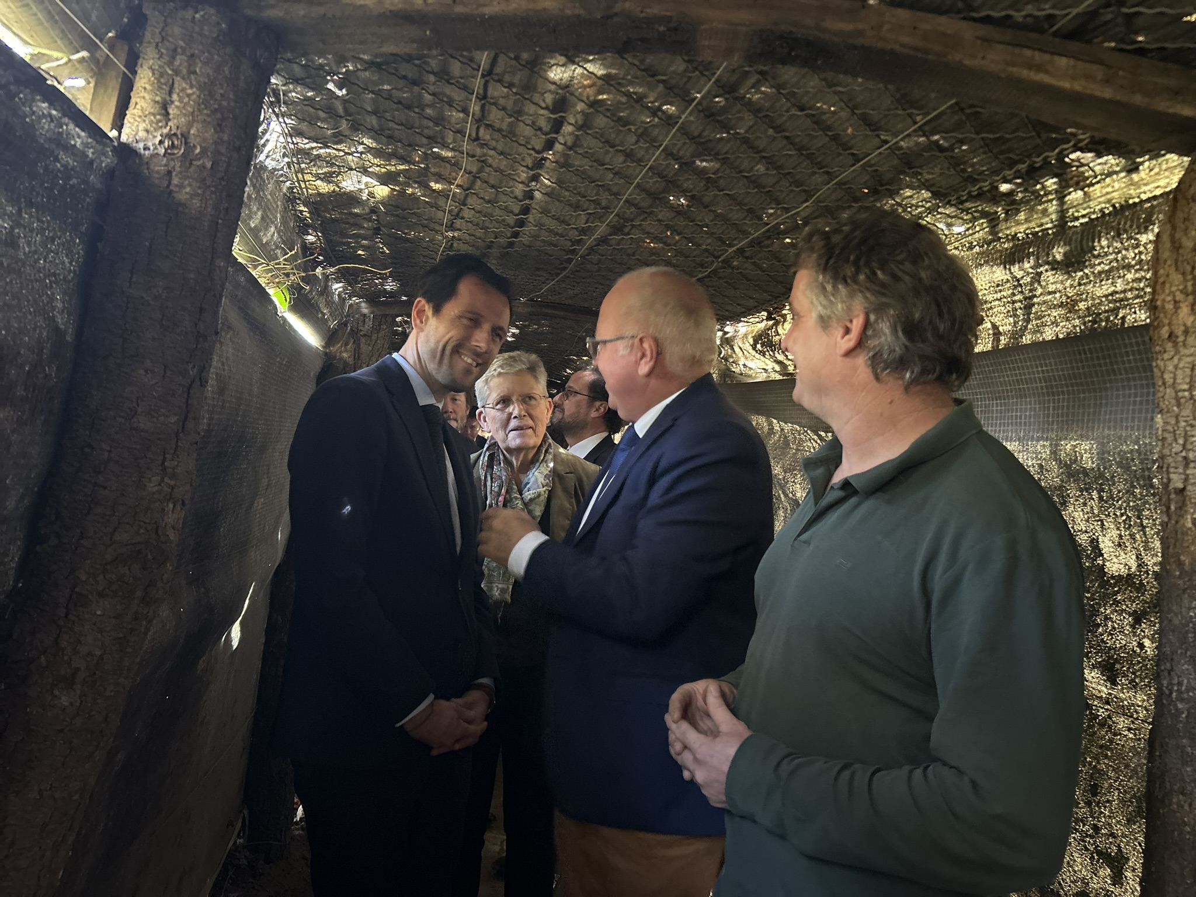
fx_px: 898
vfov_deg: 53.1
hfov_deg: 67.3
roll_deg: -2.8
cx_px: 598
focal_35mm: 26
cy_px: 448
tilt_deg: -0.9
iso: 640
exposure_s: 1/25
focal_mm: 5.7
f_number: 1.5
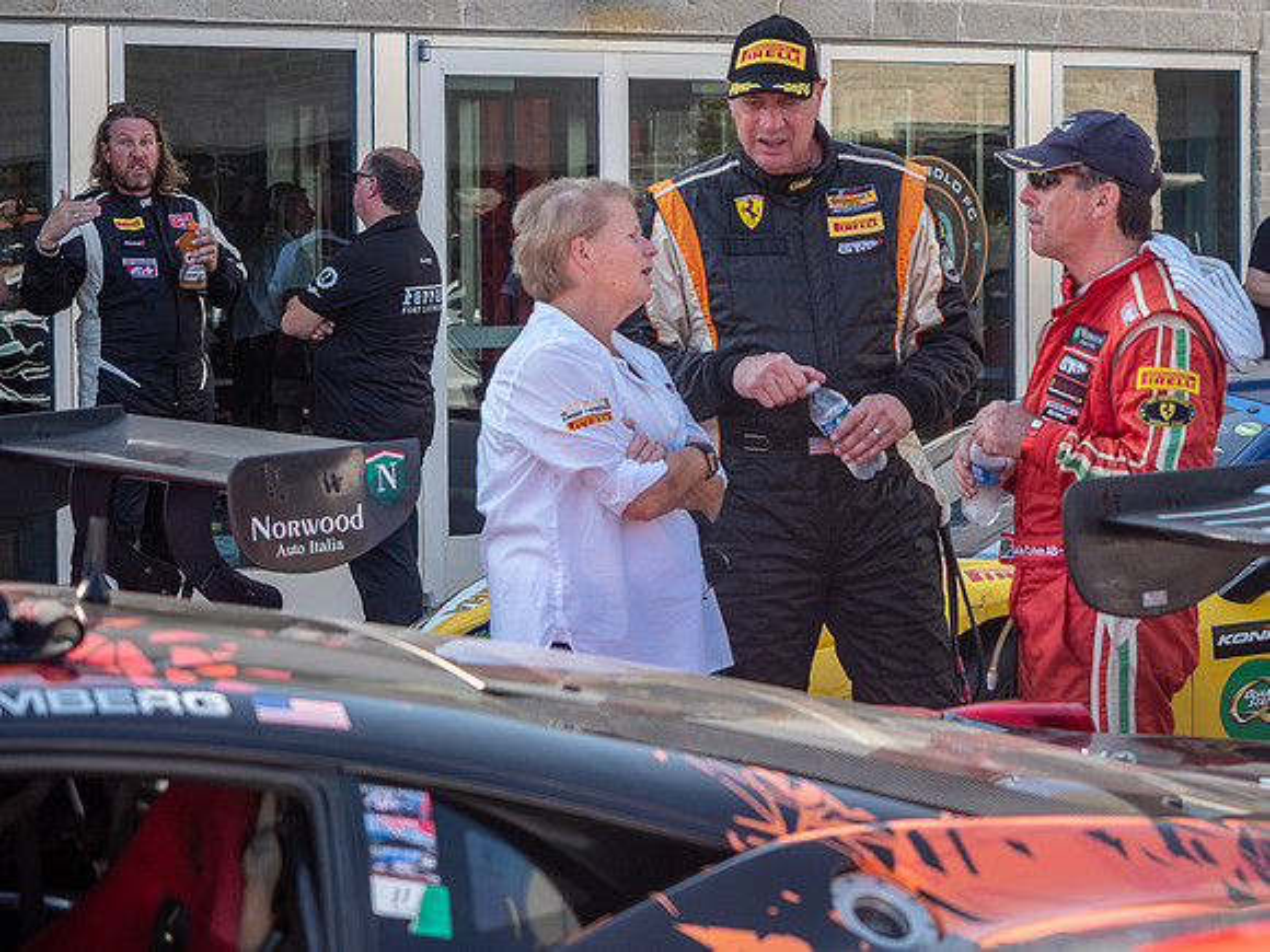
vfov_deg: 13.7
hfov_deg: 18.2
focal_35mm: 108
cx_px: 855
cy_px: 379
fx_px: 3950
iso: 200
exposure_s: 1/1000
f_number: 2.8
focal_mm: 40
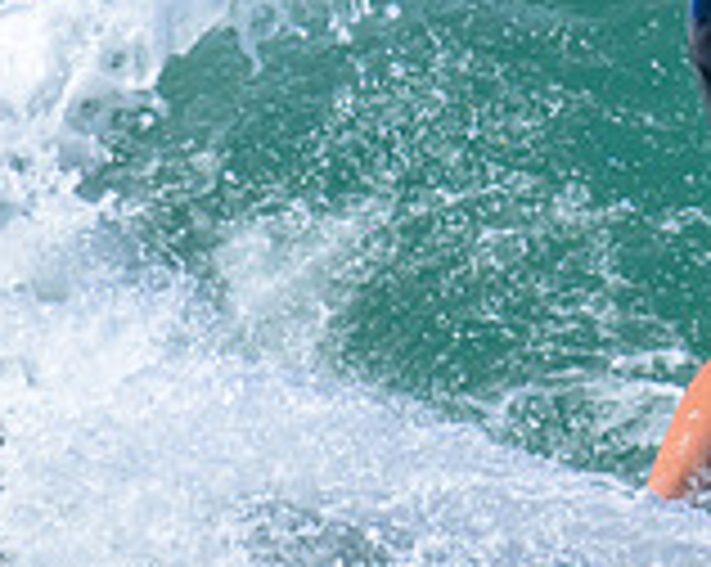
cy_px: 70
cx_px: 1560
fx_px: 77384
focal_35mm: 3682
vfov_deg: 0.4
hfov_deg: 0.5
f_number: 11
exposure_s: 1/2000
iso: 1400
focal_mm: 800
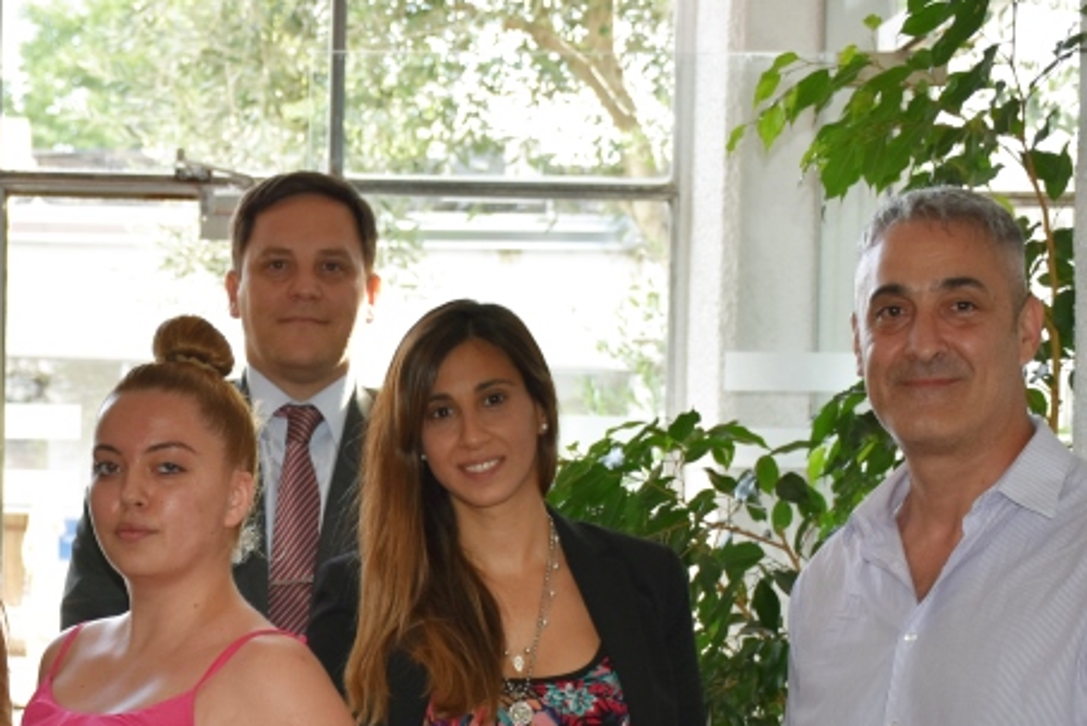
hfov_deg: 17.6
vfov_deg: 11.9
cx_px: 139
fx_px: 3473
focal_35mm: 115
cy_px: 622
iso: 250
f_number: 4.2
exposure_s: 1/125
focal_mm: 34
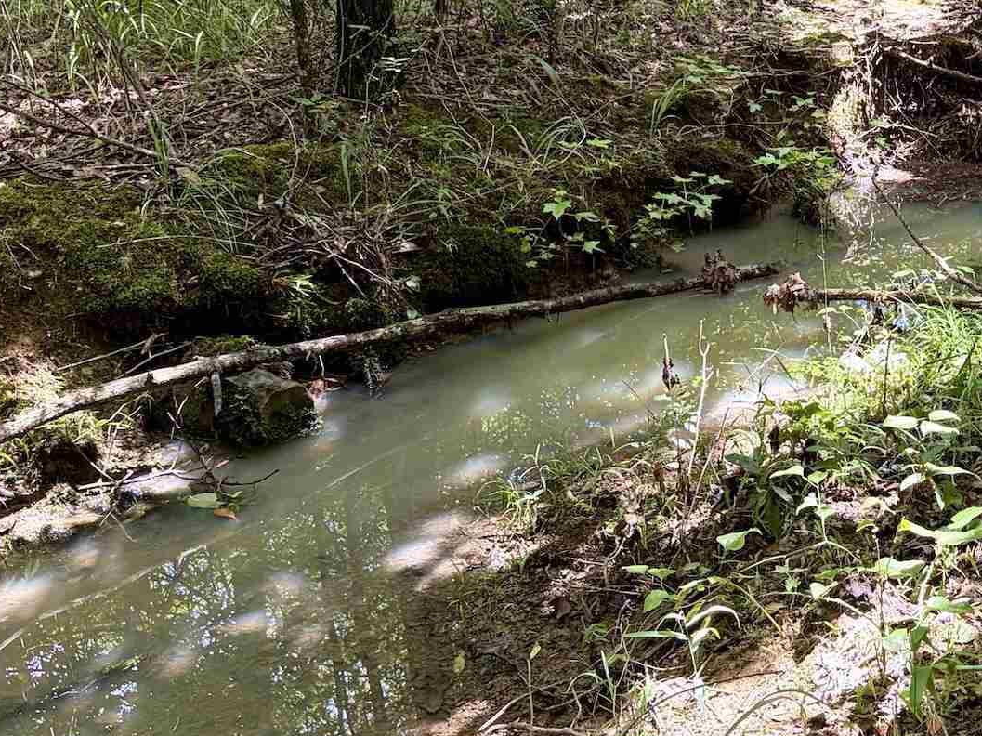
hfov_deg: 29.7
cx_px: 838
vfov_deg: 23.0
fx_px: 1787
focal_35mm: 63
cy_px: 164
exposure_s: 1/153
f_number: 1.6
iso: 80
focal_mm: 5.96
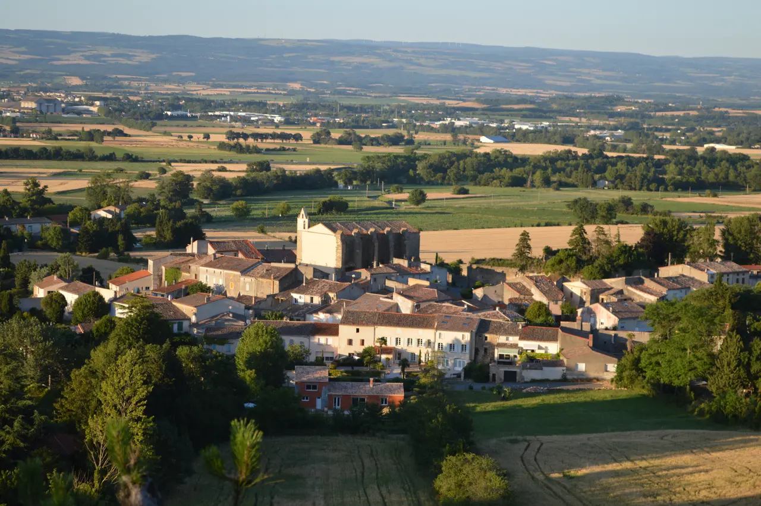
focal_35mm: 82
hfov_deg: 24.6
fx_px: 1742
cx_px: 380
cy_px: 253
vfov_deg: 16.5
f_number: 5.6
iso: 100
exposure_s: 1/125
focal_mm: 55
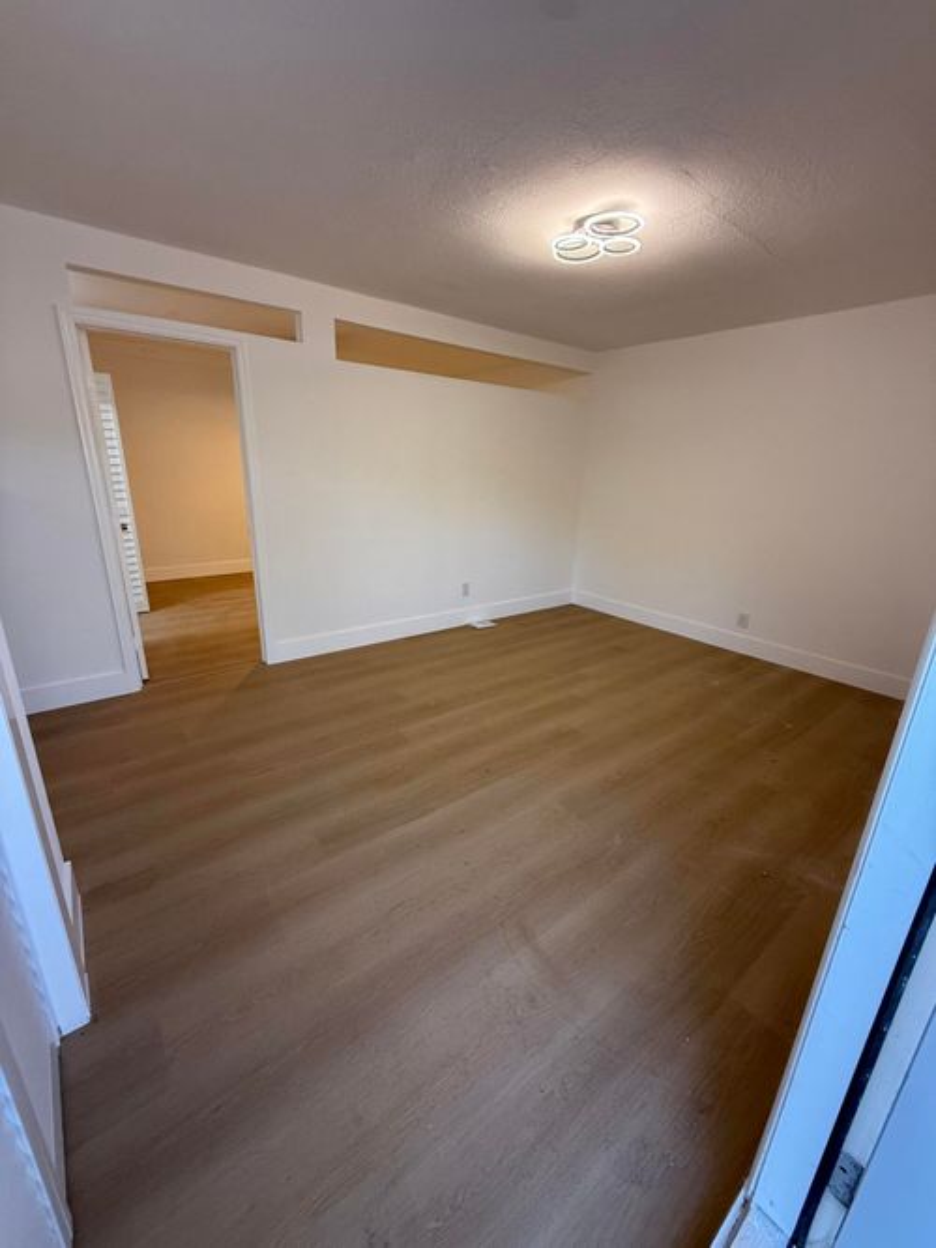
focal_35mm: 14
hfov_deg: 85.7
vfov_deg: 102.1
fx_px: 505
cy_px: 624
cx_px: 468
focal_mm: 2.22
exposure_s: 1/120
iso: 250
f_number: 2.2
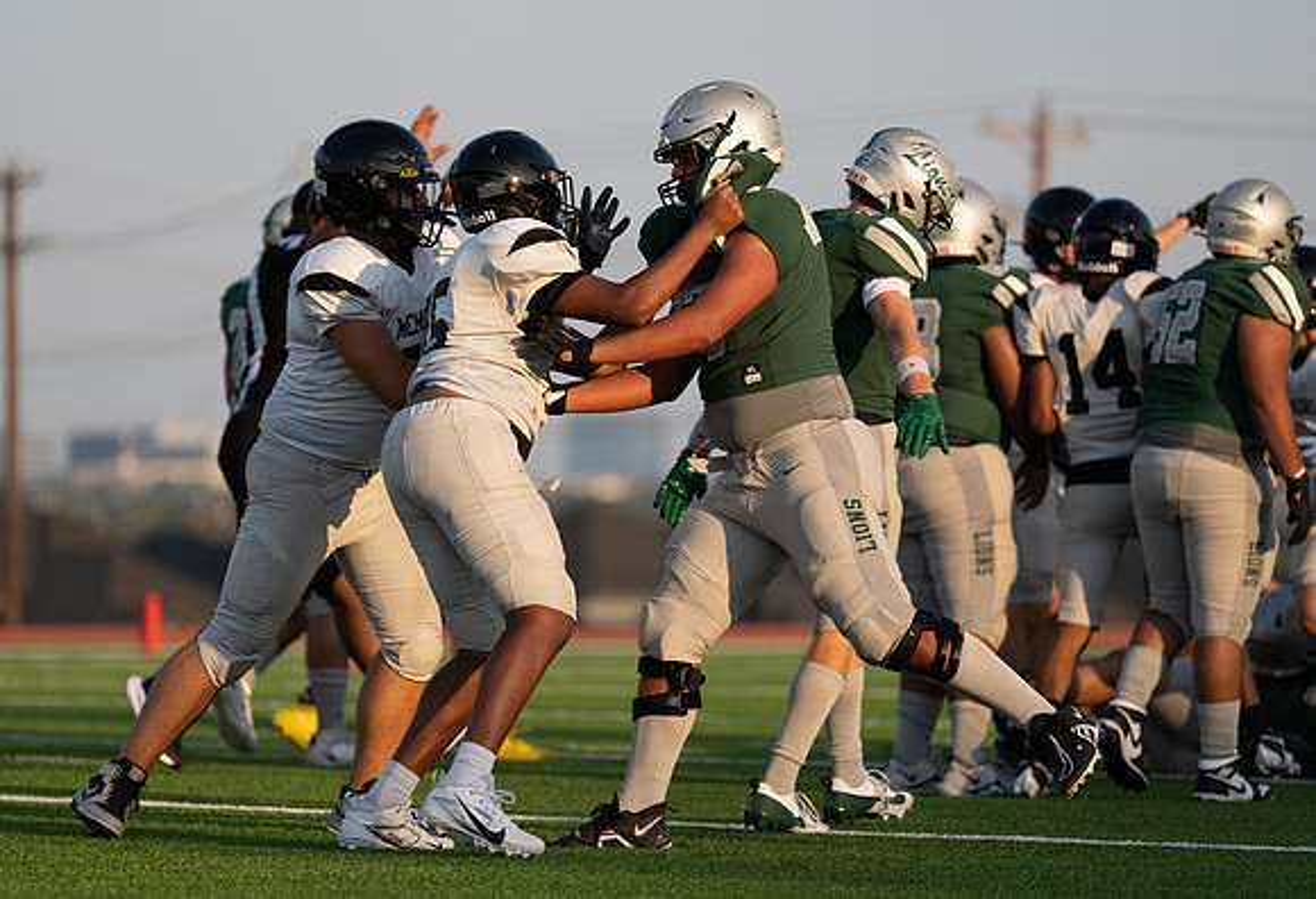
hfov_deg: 9.3
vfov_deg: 6.4
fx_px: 8085
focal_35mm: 220
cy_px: 479
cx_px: 593
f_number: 2.8
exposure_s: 1/1250
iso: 100
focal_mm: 200
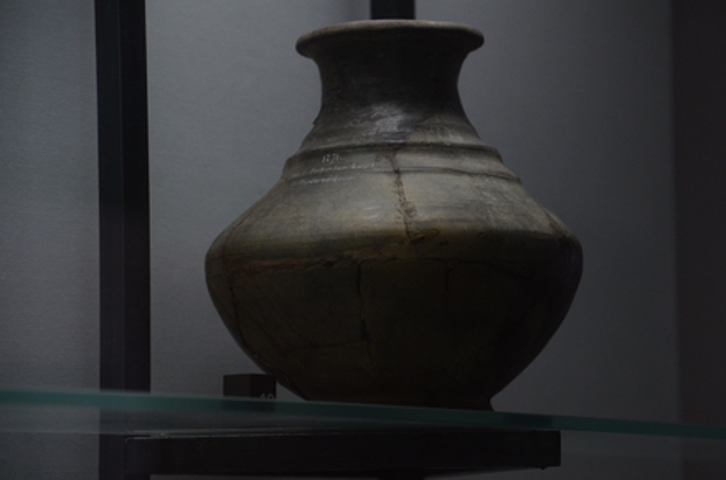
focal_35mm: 165
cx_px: 363
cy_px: 240
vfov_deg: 8.3
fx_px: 3319
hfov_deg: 12.5
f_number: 5.6
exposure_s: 1/125
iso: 1250
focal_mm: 110
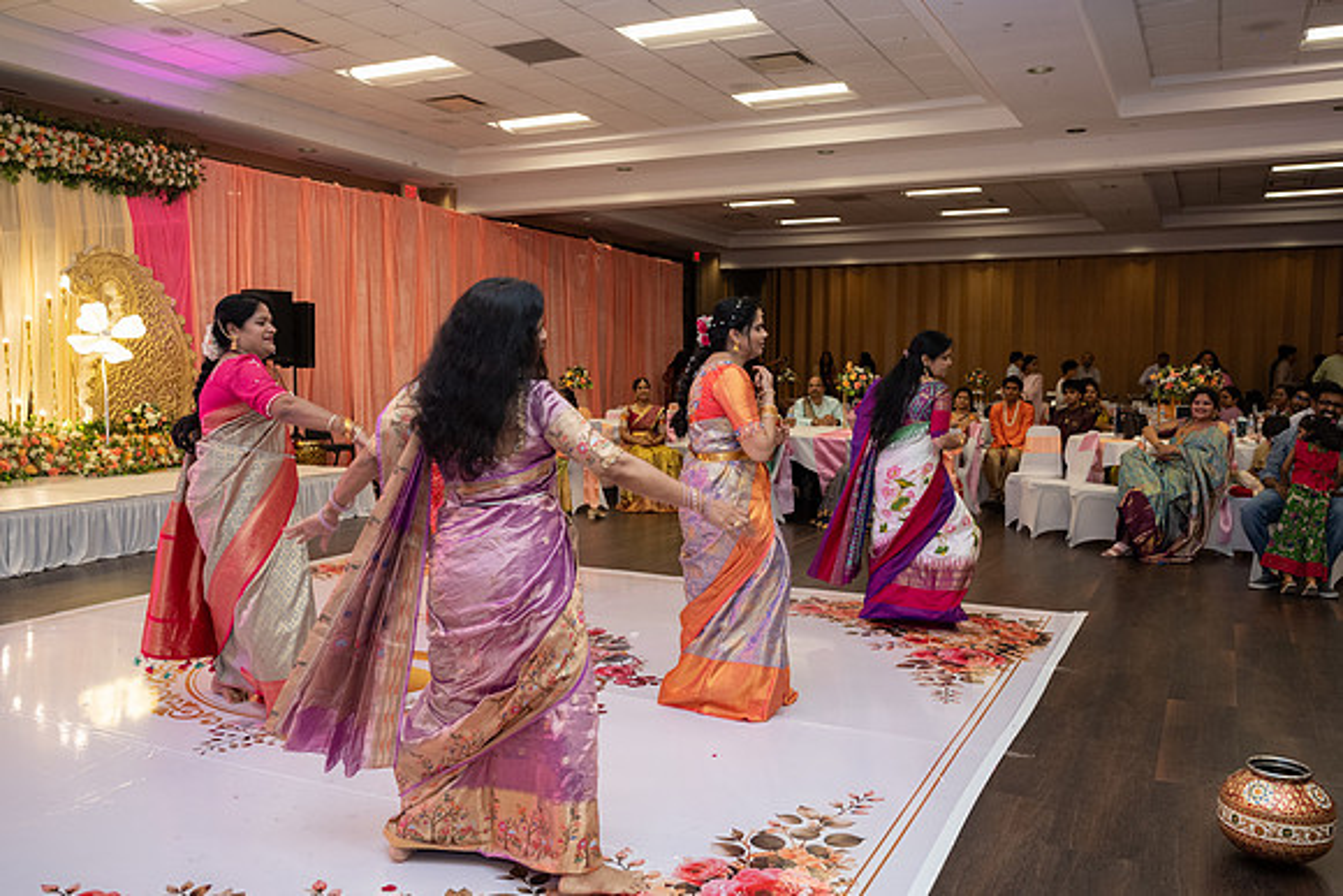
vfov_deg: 44.1
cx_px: 672
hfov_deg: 62.6
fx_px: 1105
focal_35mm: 30
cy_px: 448
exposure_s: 1/160
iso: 1250
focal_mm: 29.5
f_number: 4
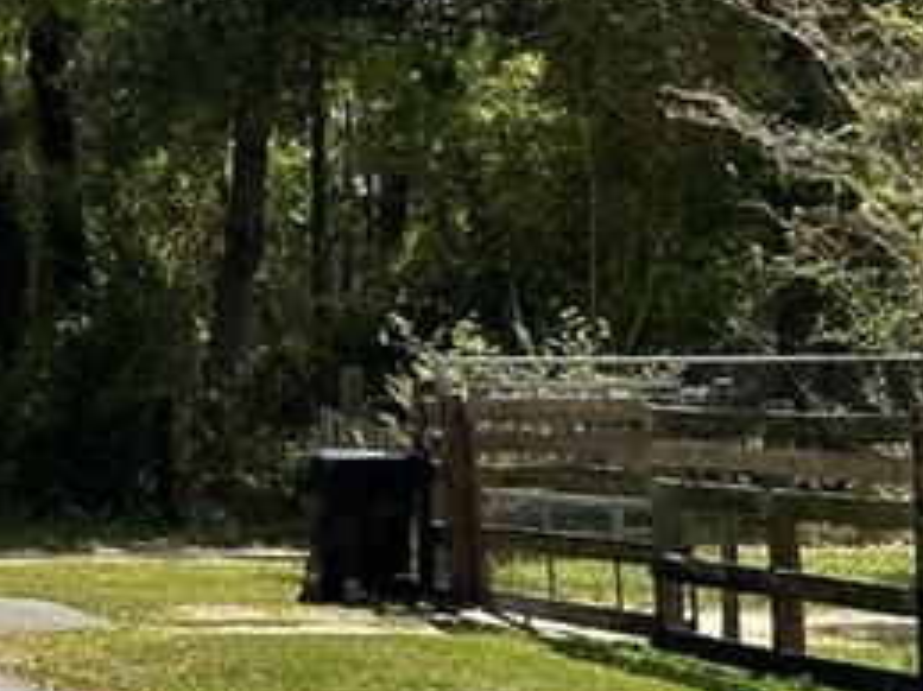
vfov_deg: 7.8
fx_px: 5064
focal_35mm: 190
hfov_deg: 9.9
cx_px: -688
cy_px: 146
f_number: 1.78
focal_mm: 6.86
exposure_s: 1/5000
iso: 64
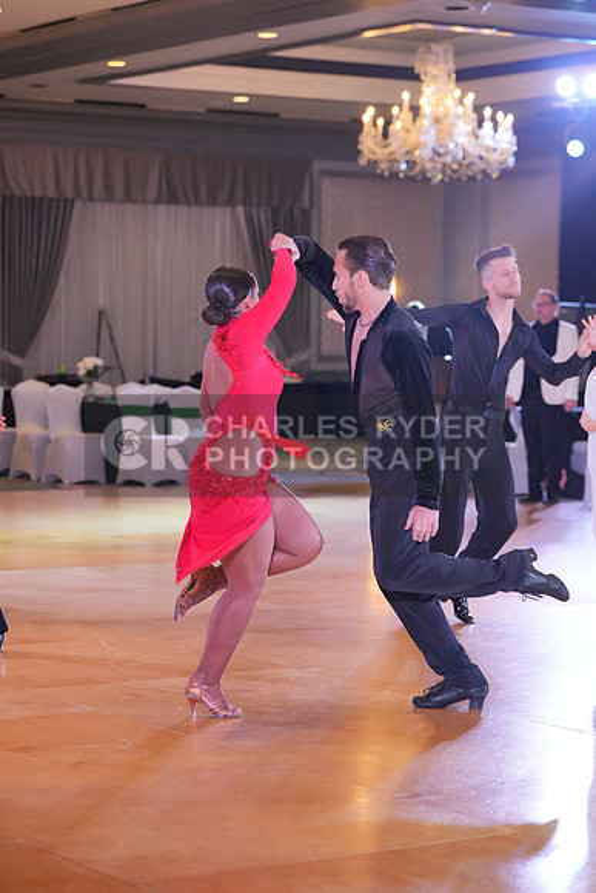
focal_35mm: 92
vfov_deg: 22.1
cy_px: 446
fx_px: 2283
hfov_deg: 14.9
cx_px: 298
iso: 6400
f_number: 3.5
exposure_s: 1/500
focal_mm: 92
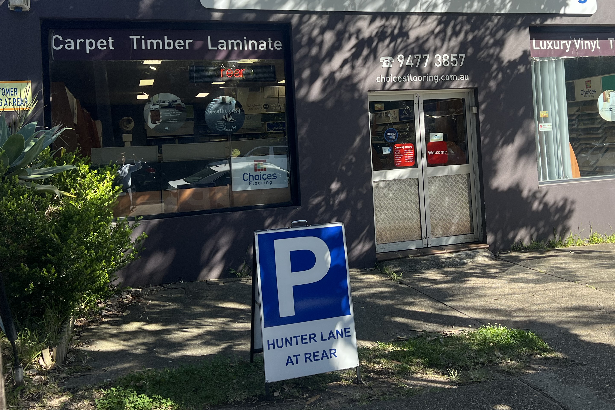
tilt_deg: +2.0
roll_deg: +4.1
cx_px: 363
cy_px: 117
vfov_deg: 34.5
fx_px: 649
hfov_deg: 50.4
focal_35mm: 38
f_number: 1.5
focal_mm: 5.7
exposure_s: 1/924
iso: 50
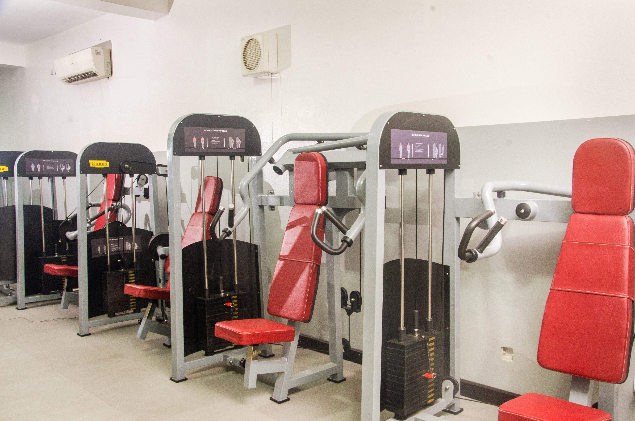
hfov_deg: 57.3
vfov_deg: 39.8
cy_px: 210
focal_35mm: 33
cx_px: 318
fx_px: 581
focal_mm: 22
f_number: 10
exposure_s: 1/2.5
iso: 640
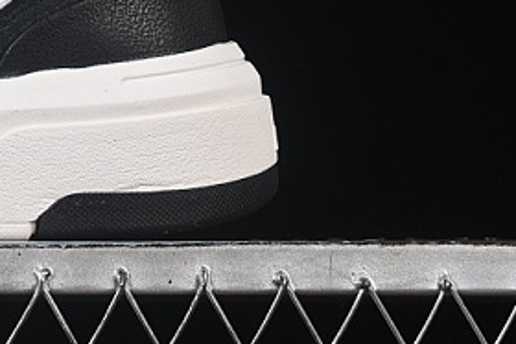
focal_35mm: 214
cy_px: -65
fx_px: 3069
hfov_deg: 9.4
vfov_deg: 6.4
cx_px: -179
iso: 160
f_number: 8
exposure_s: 1/80
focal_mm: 50
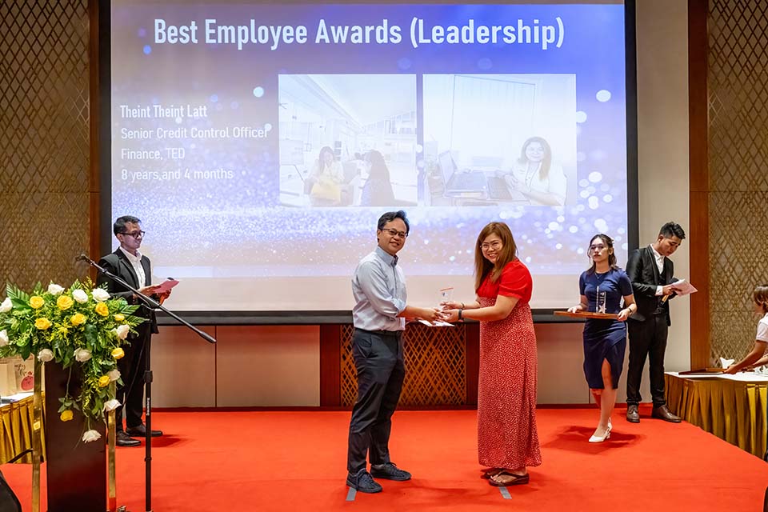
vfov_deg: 45.0
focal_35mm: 29
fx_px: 619
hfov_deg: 63.7
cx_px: 384
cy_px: 256
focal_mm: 29
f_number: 5.6
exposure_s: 1/200
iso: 5000
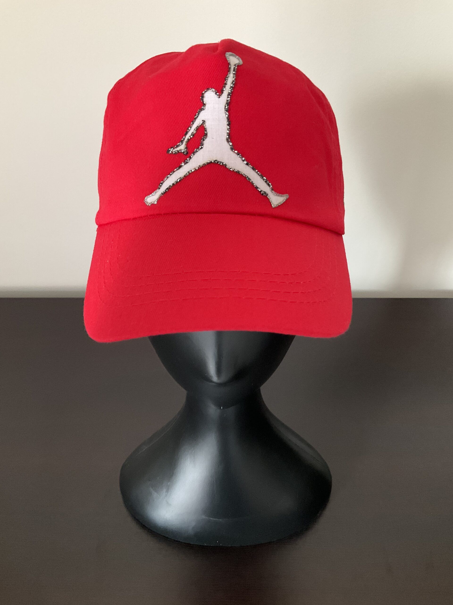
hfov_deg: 48.2
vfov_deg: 61.7
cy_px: 302
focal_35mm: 29
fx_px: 506
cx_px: 226
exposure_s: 1/45
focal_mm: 3
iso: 320
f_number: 1.8
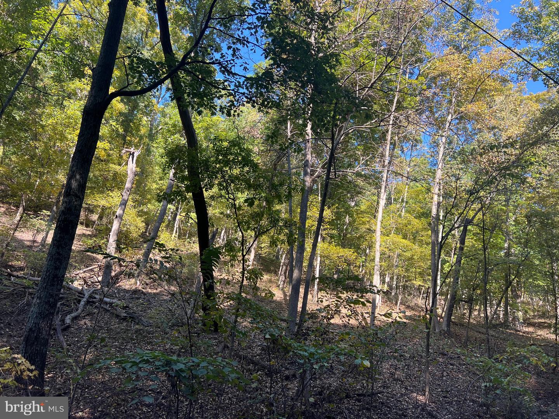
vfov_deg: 53.1
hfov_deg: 67.3
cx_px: 280
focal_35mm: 26
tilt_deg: +24.9
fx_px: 420
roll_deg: -9.0
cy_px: 210
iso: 50
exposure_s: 1/394
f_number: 1.5
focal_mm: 5.7
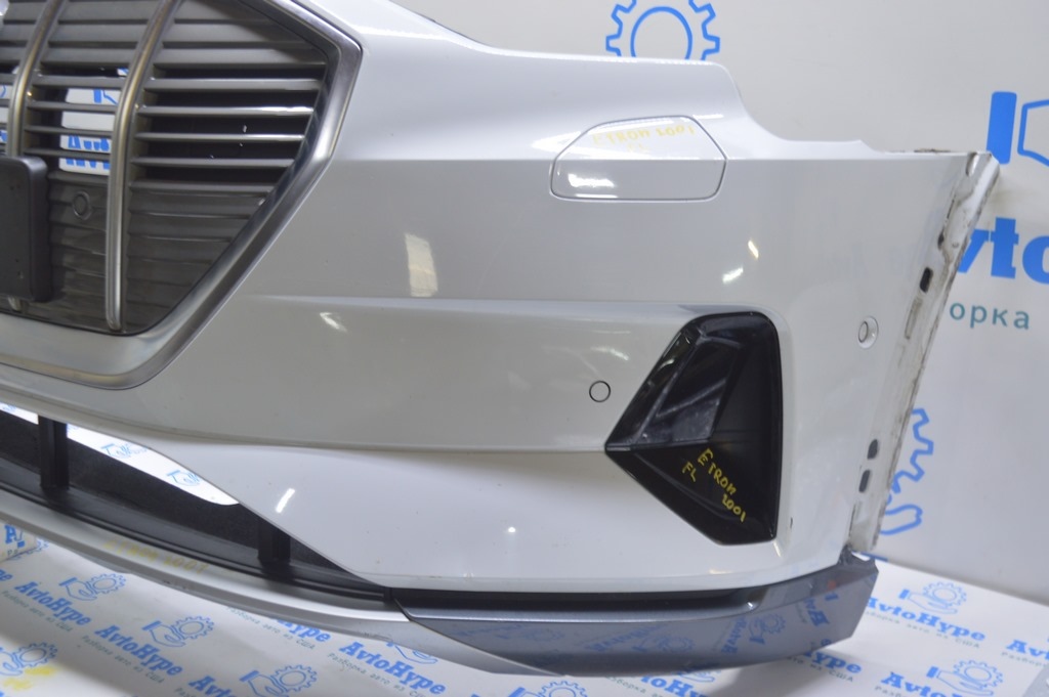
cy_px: 348
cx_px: 524
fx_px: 1179
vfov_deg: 33.0
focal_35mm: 40
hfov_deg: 48.0
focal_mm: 27
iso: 400
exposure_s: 1/15
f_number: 5.6
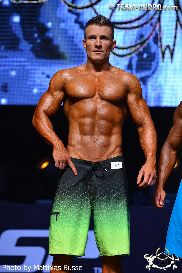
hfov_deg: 8.6
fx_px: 1212
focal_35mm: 160
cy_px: 136
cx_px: 91
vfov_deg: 12.8
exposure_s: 1/250
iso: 640
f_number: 3.2
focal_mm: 160
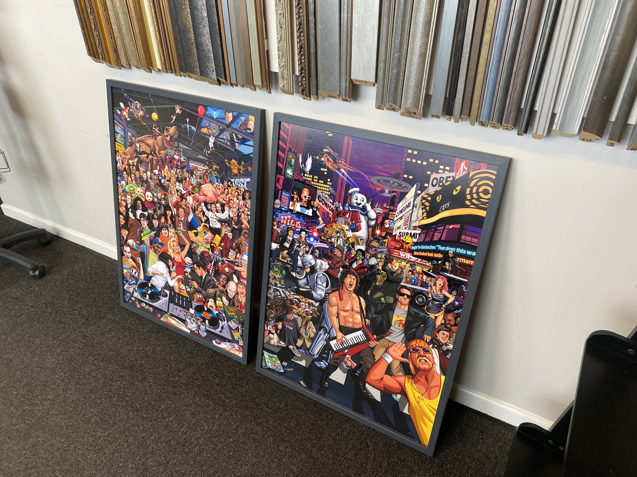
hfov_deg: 67.3
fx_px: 478
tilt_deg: -35.3
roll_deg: +1.5
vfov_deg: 53.1
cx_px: 318
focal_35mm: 26
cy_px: 238
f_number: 1.8
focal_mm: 4.25
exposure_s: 1/100
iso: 100
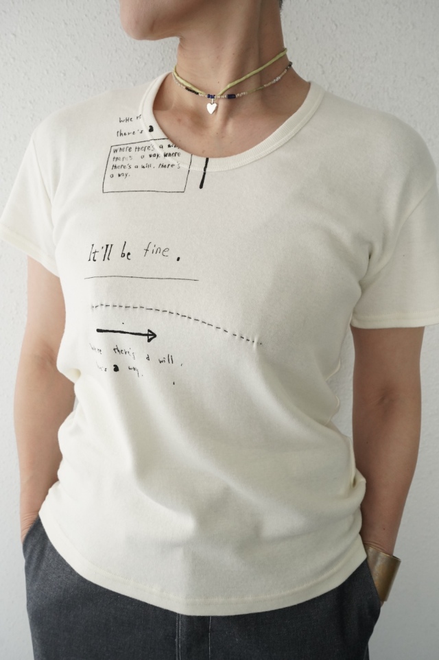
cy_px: 330
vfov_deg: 60.3
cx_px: 220
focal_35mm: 31
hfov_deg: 42.3
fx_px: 568
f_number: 9
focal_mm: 31
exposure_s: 1/50
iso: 3200
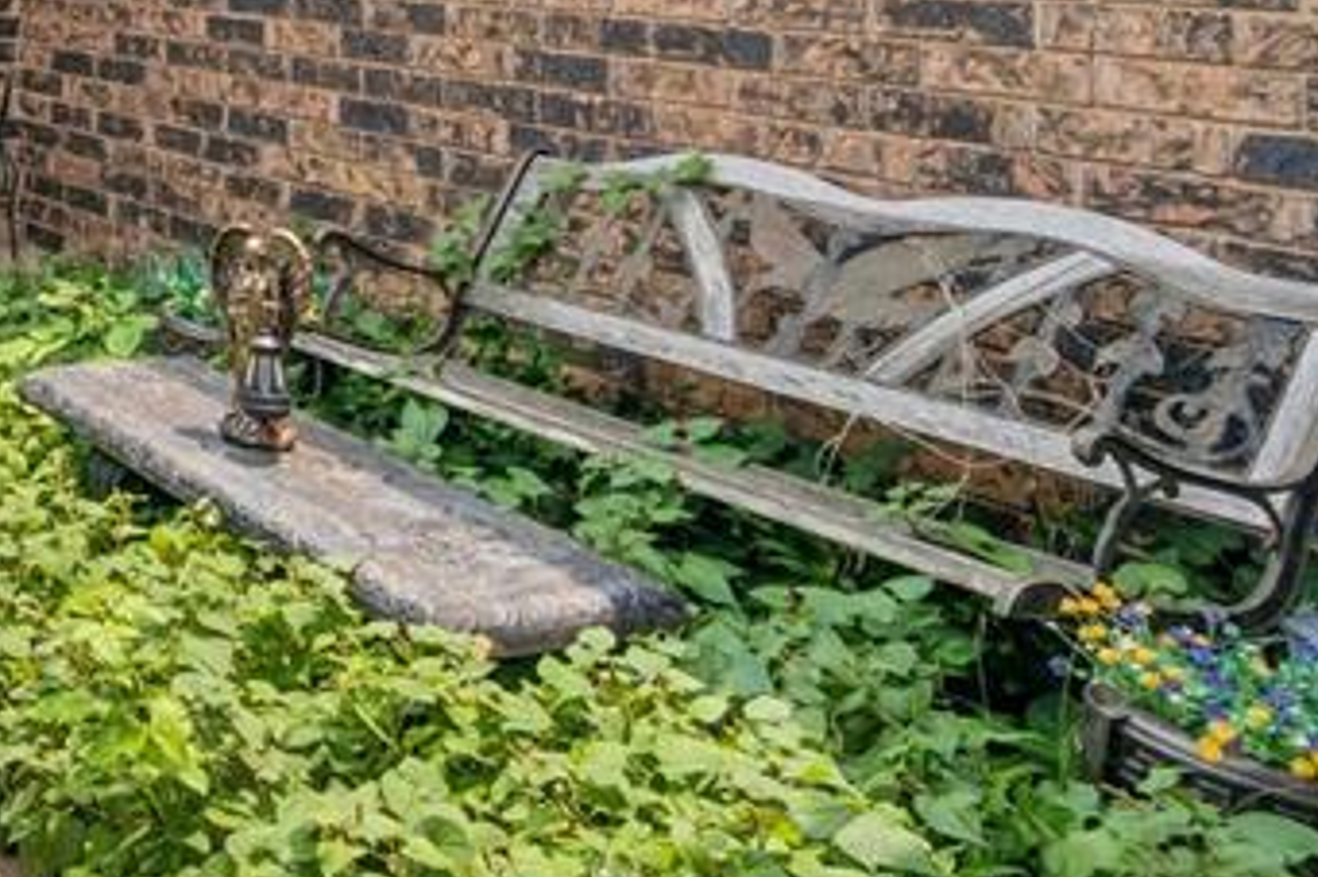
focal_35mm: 45
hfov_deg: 29.7
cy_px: -97
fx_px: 1647
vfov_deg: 27.2
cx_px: -578
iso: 100
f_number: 9
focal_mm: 10
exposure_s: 1/320
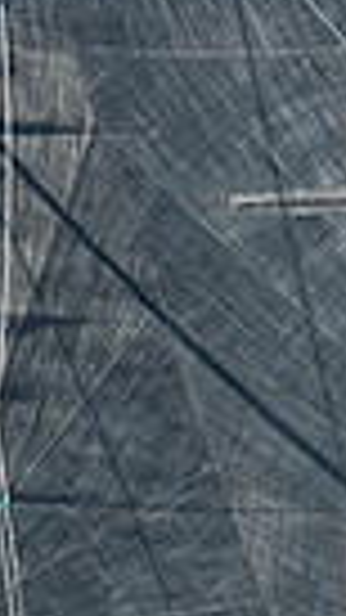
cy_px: 803
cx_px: 108
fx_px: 6642
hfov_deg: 3.0
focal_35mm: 407
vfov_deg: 5.3
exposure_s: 1/1000
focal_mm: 92
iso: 320
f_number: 7.1
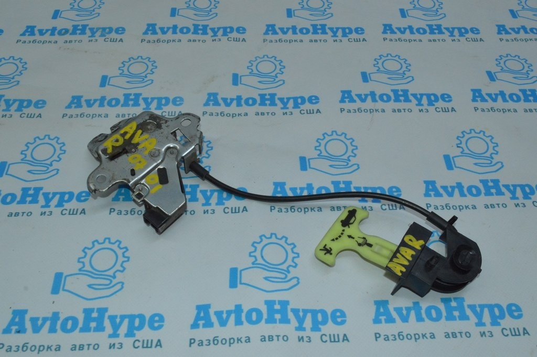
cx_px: 268
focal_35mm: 36
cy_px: 178
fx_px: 537
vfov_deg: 36.8
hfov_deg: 53.2
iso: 3200
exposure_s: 1/200
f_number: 16
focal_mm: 24
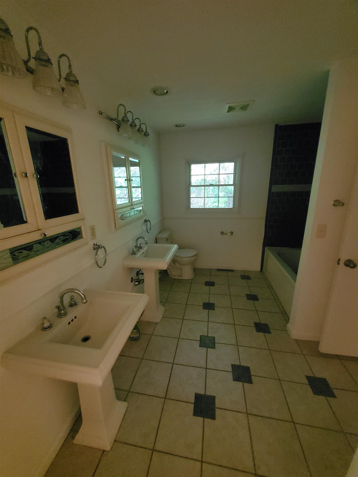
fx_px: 179
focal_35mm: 13
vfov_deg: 106.2
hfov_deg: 89.9
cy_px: 238
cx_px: 179
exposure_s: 1/10
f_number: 2.2
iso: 1250
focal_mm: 1.8
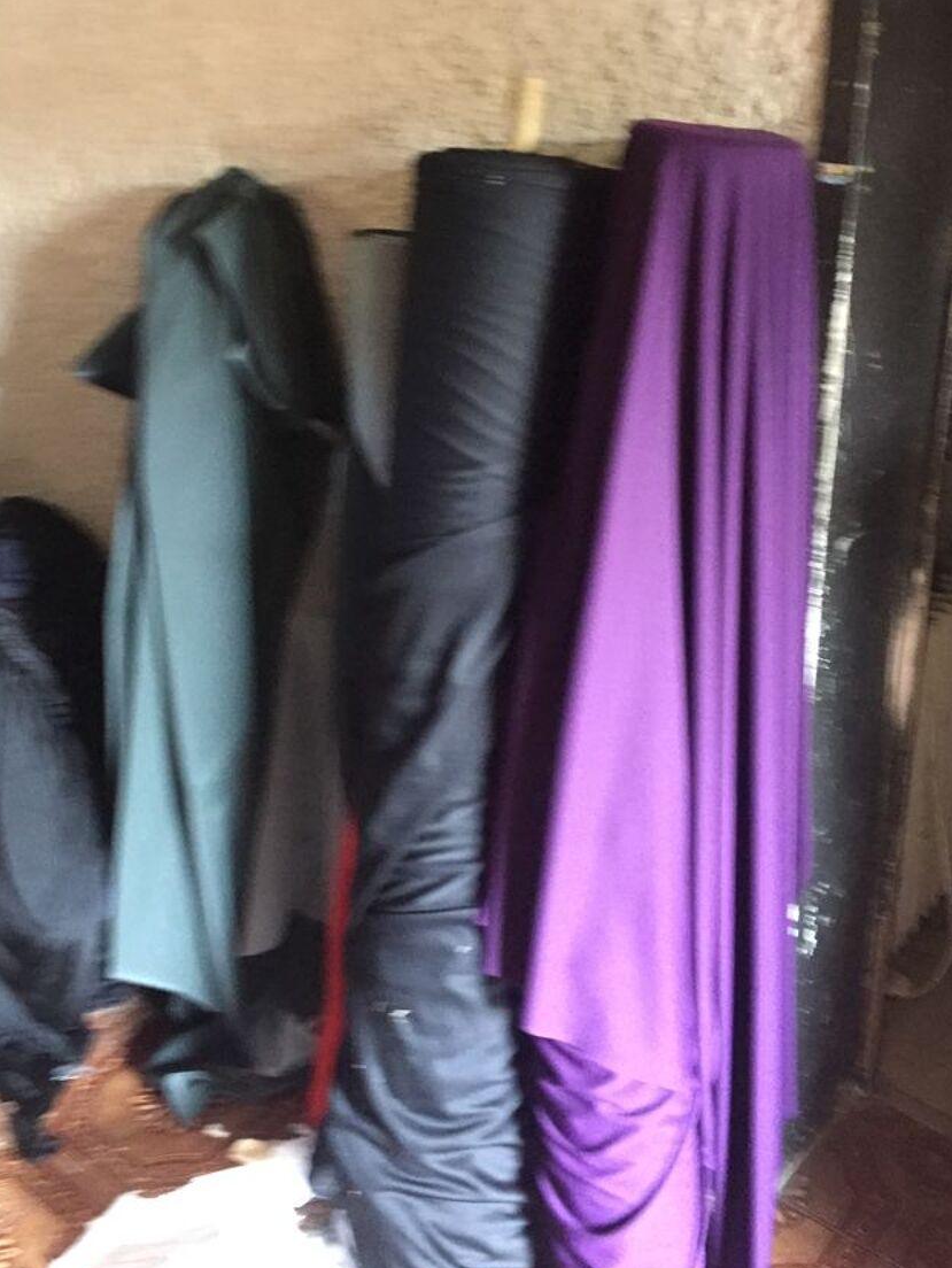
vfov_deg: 52.5
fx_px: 1282
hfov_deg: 40.7
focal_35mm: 35
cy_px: 578
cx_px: 463
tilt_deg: -20.9
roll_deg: -1.2
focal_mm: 4.15
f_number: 2.2
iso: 320
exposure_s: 1/17
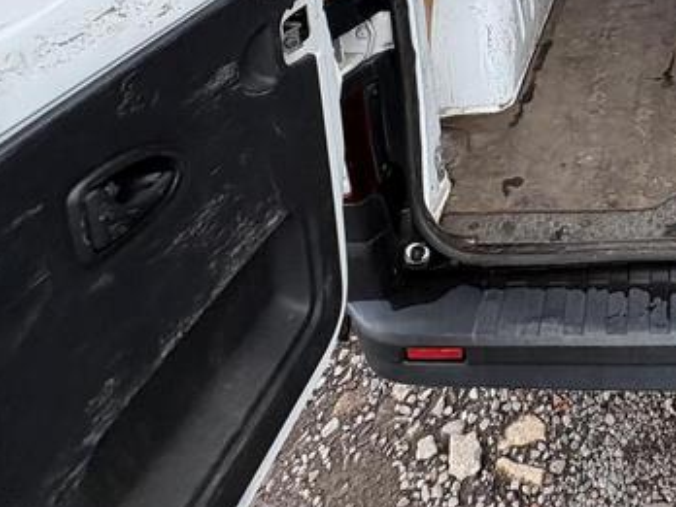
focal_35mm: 36
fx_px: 703
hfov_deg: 44.0
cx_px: 674
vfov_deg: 32.1
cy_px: -118
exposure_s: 1/260
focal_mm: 2.22
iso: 64
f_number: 2.2
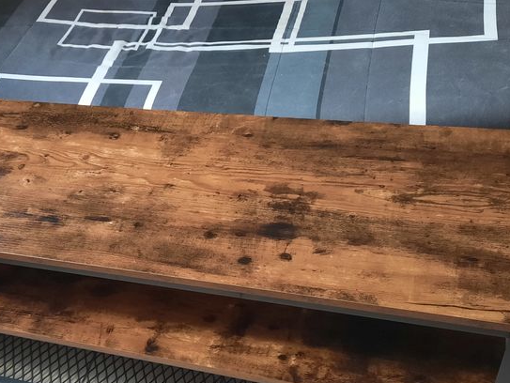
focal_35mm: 46
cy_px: 246
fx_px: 678
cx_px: 172
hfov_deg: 40.7
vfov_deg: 31.4
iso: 320
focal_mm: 4.6
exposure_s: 1/50
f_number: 2
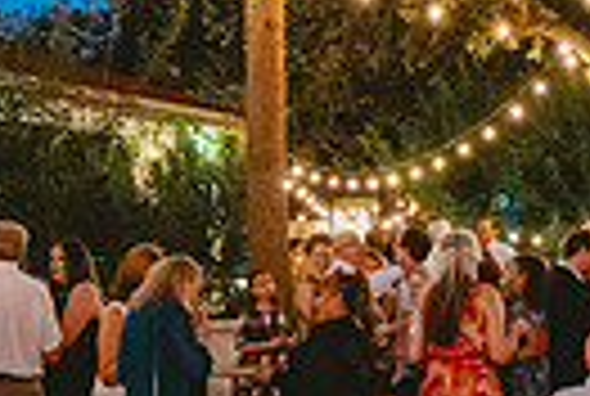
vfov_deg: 13.0
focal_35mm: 106
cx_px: 540
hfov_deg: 18.9
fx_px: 1741
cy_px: 245
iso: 5000
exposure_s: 1/60
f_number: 2.8
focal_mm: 24
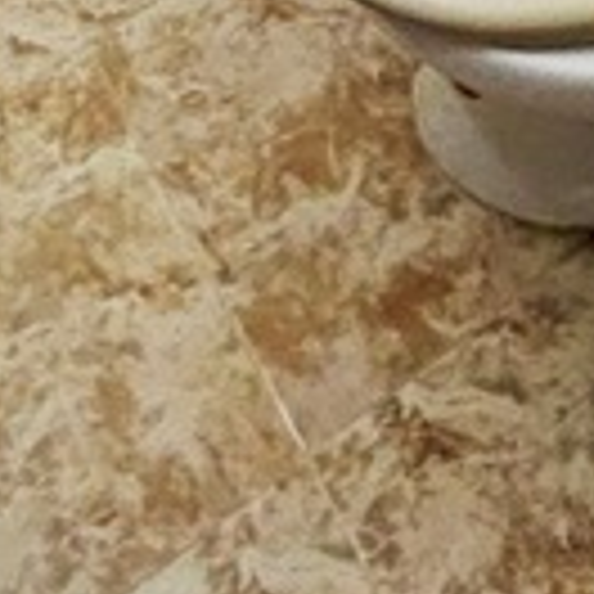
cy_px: -1058
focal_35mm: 89
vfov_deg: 12.2
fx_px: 1728
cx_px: 230
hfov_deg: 19.5
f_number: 2.2
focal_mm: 1.7
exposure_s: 1/33
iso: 400
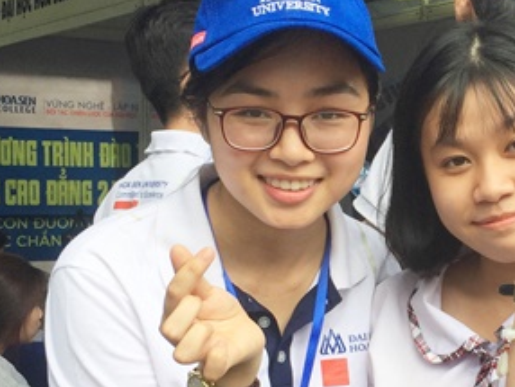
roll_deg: -1.8
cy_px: 274
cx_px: 436
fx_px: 1206
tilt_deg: -0.3
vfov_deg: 18.2
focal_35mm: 81
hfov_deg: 23.6
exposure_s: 1/271
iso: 32
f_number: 2.2
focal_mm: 4.15
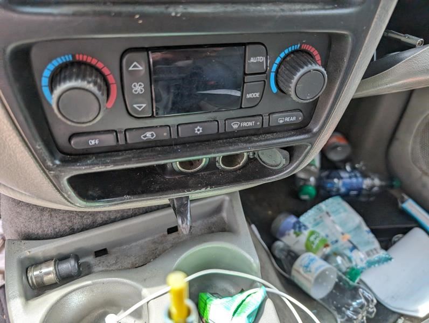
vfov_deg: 57.0
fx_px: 298
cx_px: 214
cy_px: 162
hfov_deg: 71.5
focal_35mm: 24
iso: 243
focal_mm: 6.9
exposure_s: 1/756
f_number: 1.68
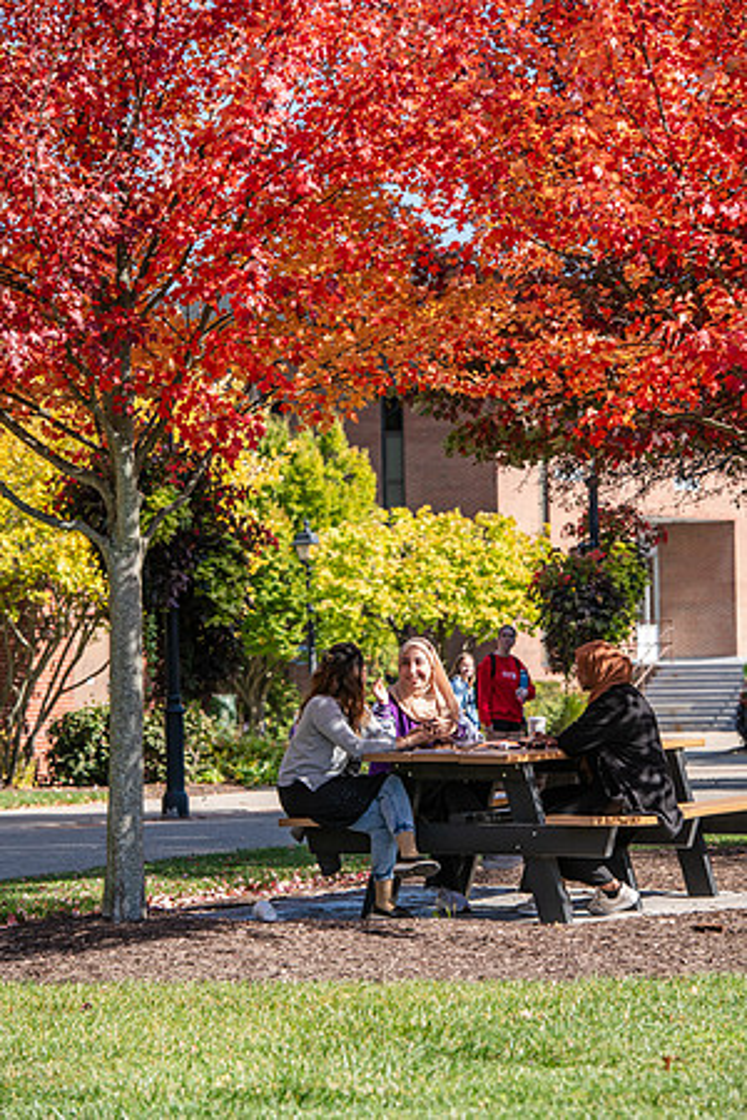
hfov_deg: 10.5
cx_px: 374
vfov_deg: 15.8
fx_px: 4046
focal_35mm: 130
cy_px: 560
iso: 160
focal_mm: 130
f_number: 6.3
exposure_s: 1/250
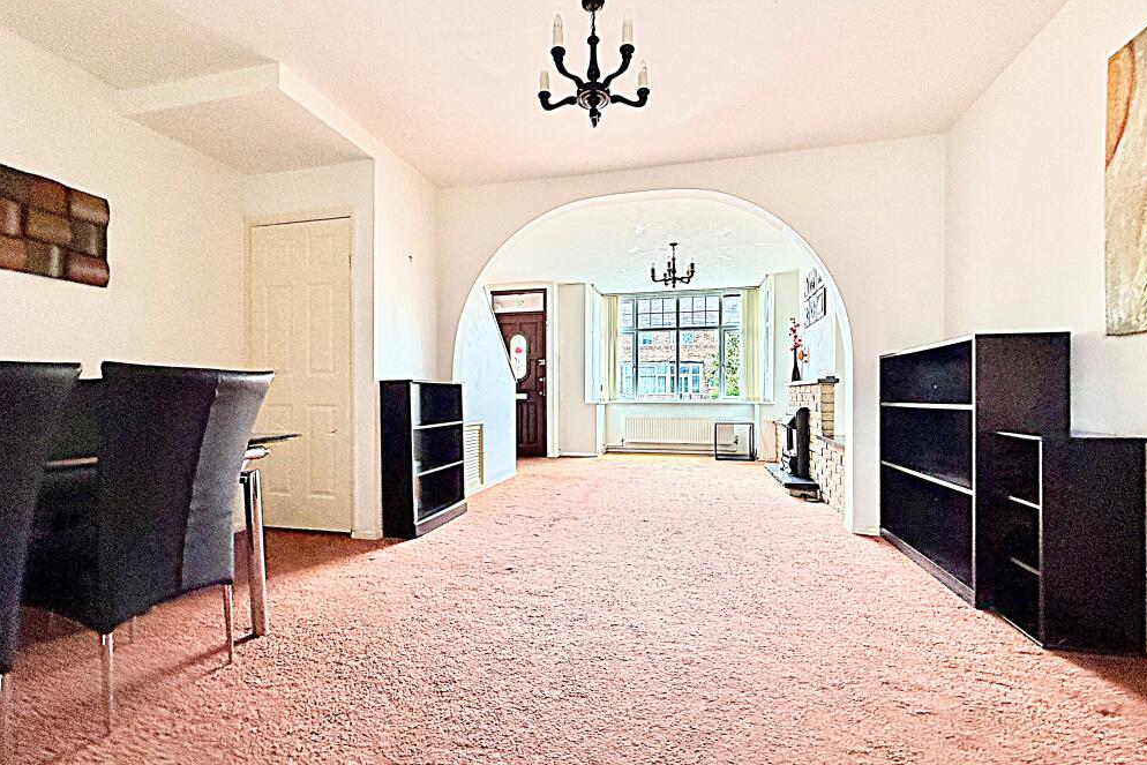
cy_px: 396
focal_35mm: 15
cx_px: 589
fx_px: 478
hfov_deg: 100.4
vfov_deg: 77.3
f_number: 2.2
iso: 320
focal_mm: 2.22
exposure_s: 1/94
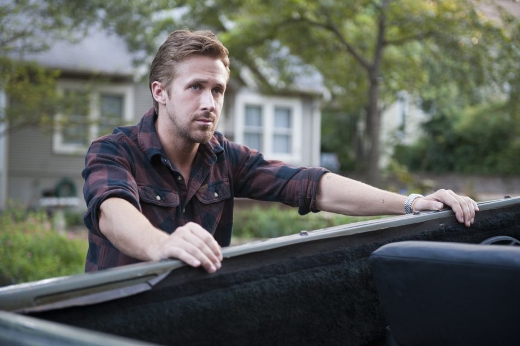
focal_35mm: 70
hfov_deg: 28.9
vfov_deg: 19.4
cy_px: 173
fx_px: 1010
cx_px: 260
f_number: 2.8
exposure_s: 1/200
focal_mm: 70
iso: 800
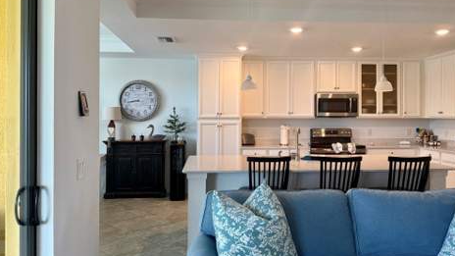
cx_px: 230
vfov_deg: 42.8
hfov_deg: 69.9
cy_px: 114
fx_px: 326
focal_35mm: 27
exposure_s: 1/120
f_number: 1.78
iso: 160
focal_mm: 6.76
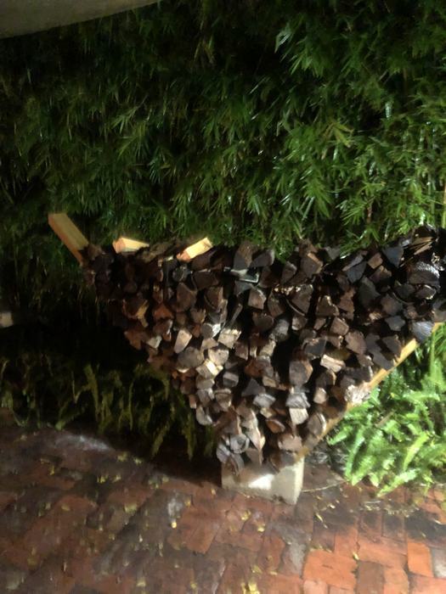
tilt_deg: -8.0
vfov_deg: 63.4
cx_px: 223
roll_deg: -1.8
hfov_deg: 49.7
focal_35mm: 28
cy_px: 297
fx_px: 481
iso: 2000
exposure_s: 1/4
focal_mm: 4
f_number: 1.8
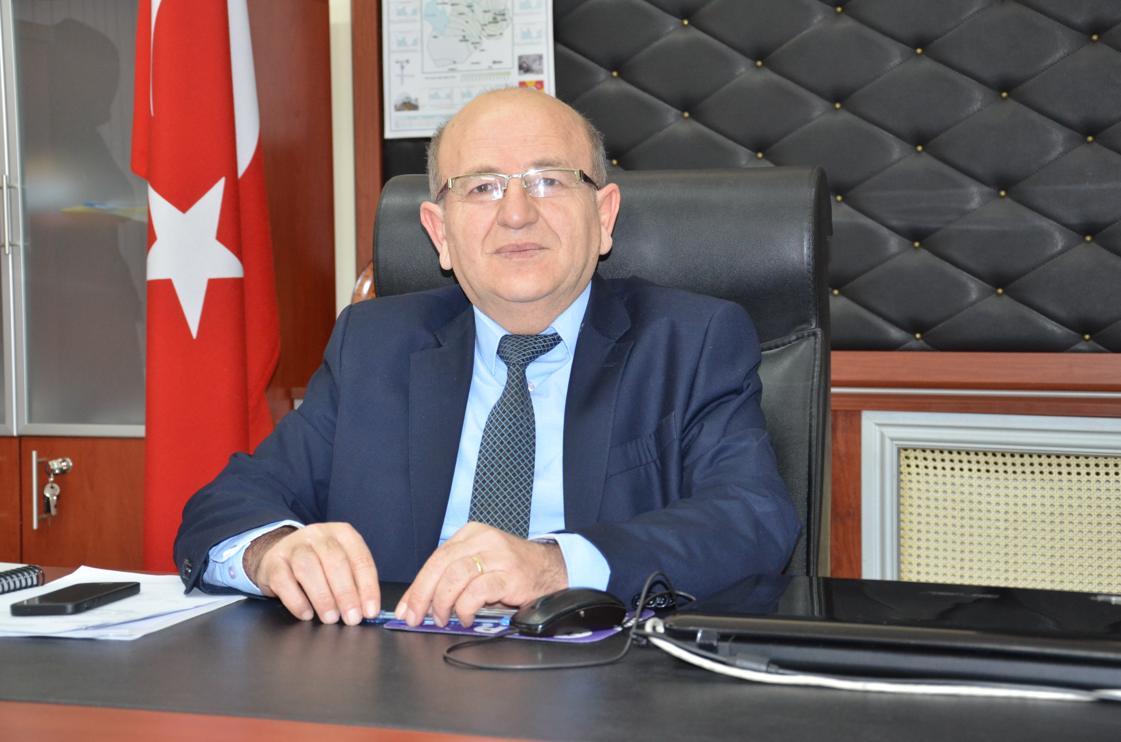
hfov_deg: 29.9
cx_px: 560
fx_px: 2098
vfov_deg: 20.1
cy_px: 371
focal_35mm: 68
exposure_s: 1/60
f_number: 5.6
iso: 1250
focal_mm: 45
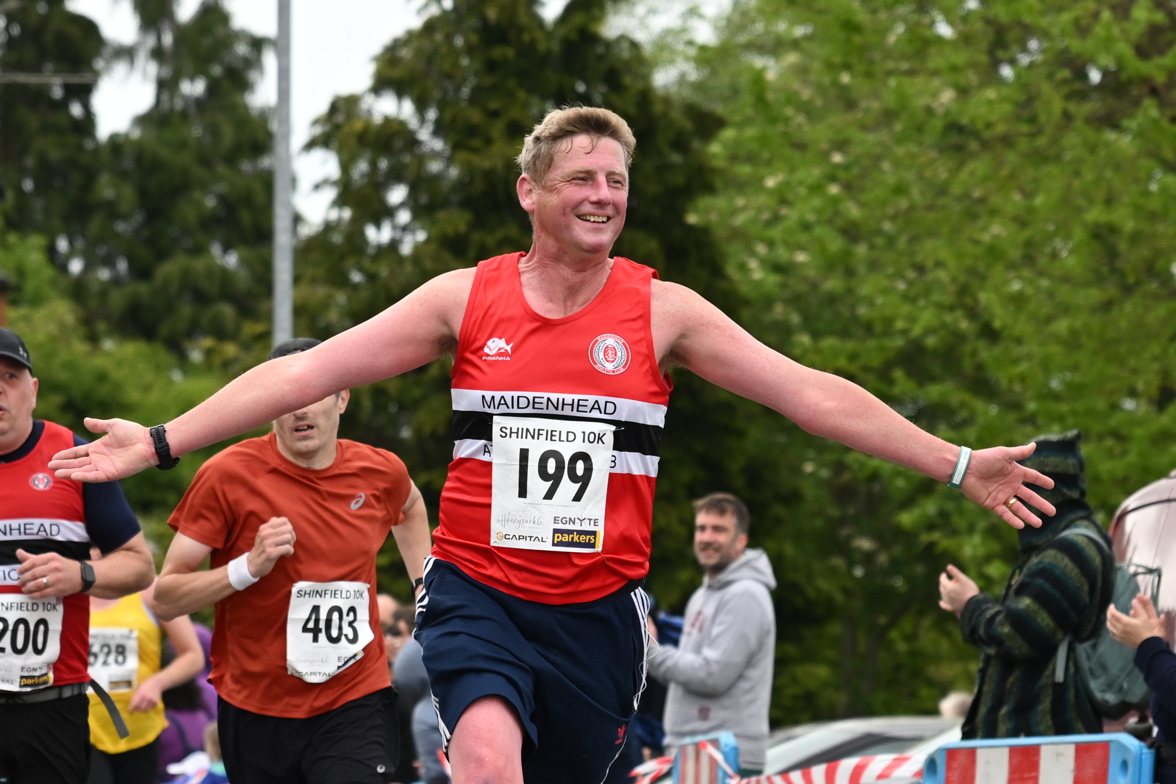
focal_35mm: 105
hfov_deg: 19.5
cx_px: 588
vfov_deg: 13.0
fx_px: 3430
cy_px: 392
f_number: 4
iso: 500
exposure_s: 1/1000
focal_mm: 105
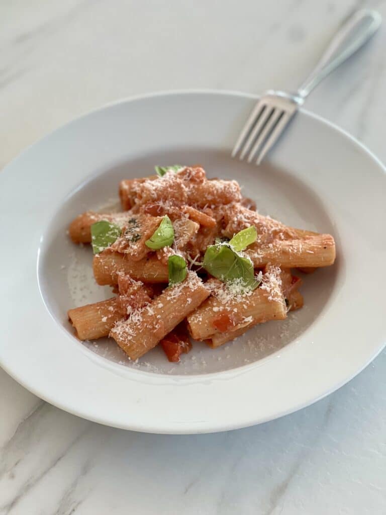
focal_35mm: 77
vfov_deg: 25.3
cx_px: 193
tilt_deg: -47.7
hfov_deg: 19.1
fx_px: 1145
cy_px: 258
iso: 125
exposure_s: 1/121
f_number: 2.8
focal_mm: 9
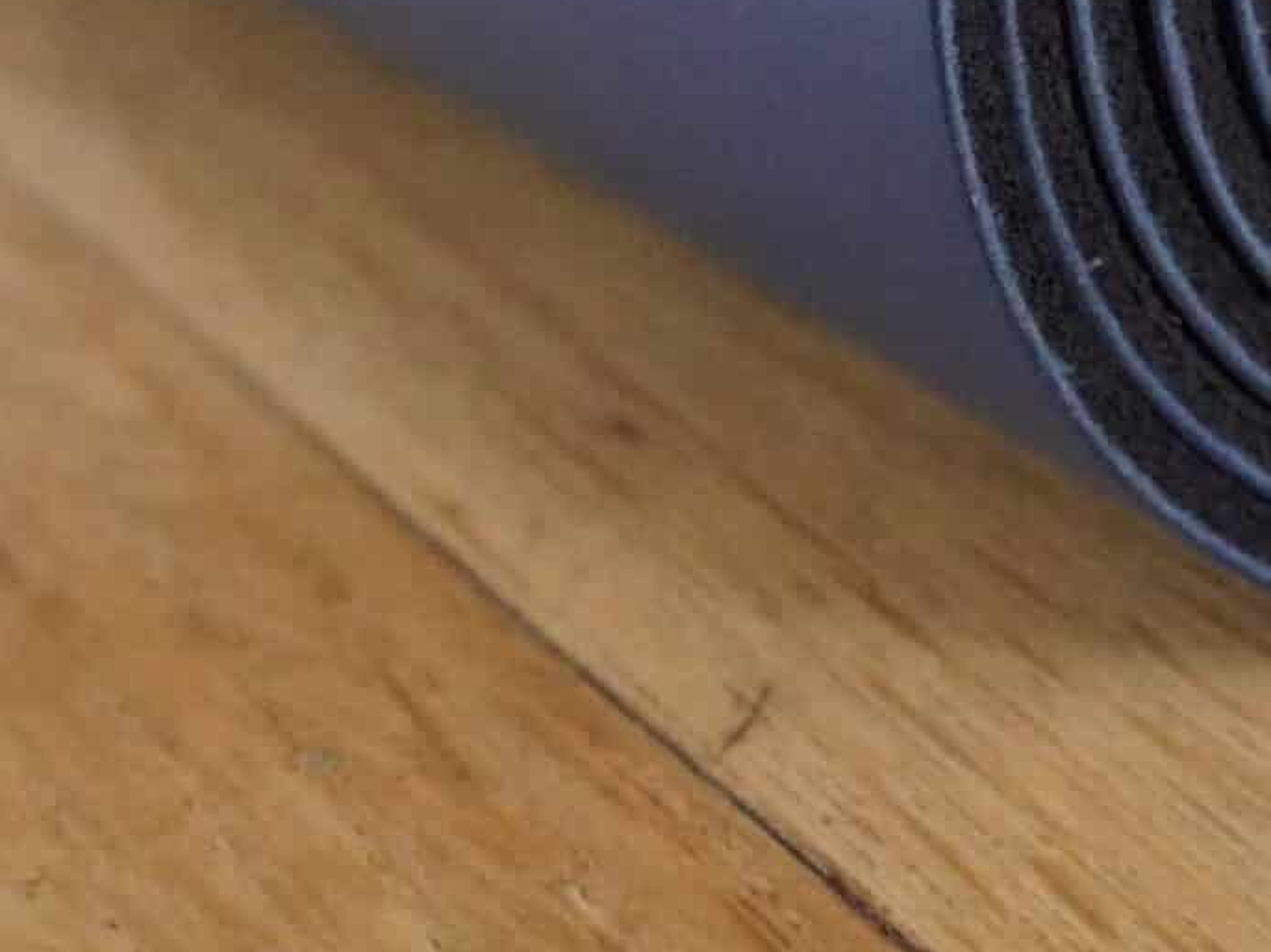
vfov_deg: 15.8
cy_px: -152
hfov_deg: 21.3
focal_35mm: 90
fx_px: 3319
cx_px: 1093
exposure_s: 1/1000
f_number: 5
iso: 10000
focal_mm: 21
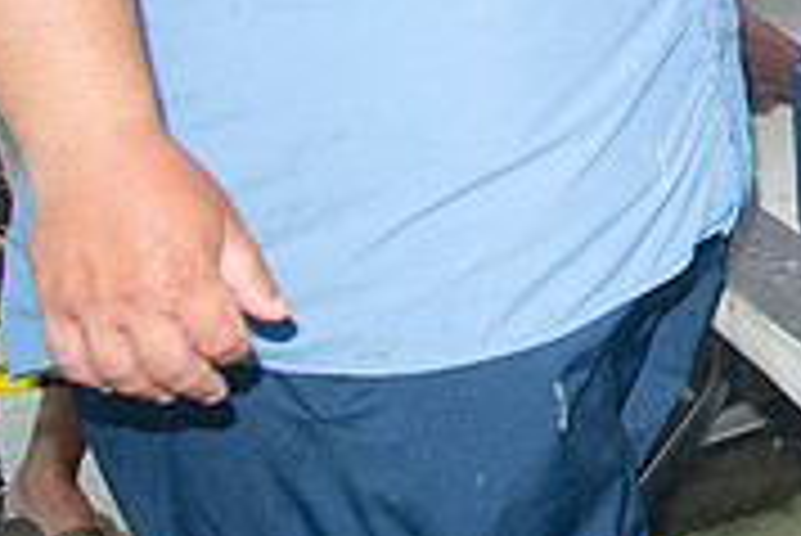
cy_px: -185
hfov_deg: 21.0
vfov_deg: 16.5
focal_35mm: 78
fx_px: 1737
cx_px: 1278
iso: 200
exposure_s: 1/200
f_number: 4.5
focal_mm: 24
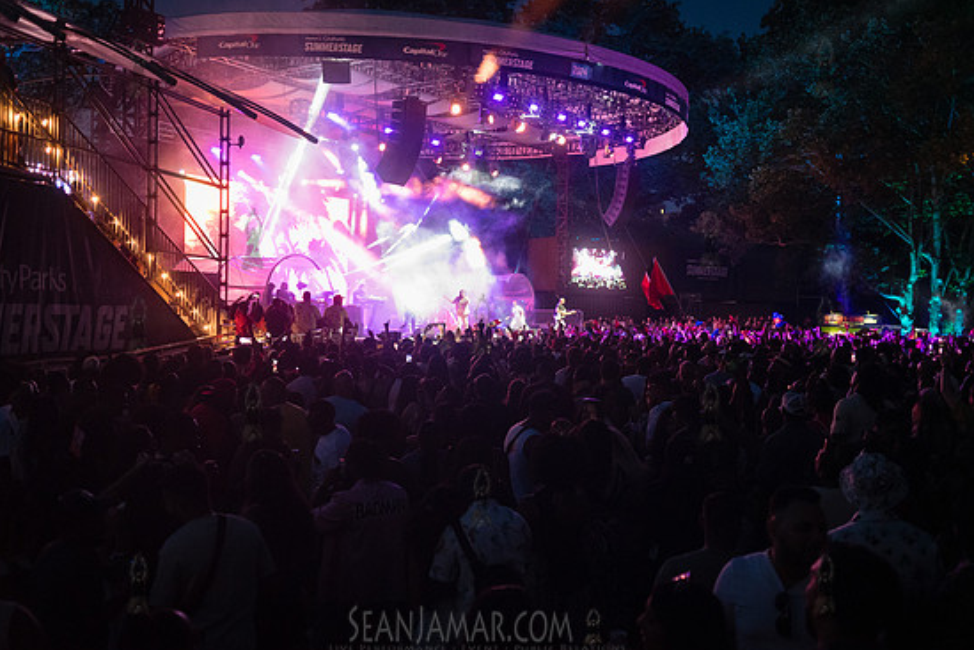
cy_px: 324
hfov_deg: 51.9
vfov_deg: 35.9
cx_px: 481
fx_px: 1001
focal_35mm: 37
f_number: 2.5
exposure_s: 1/200
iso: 5000
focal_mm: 35
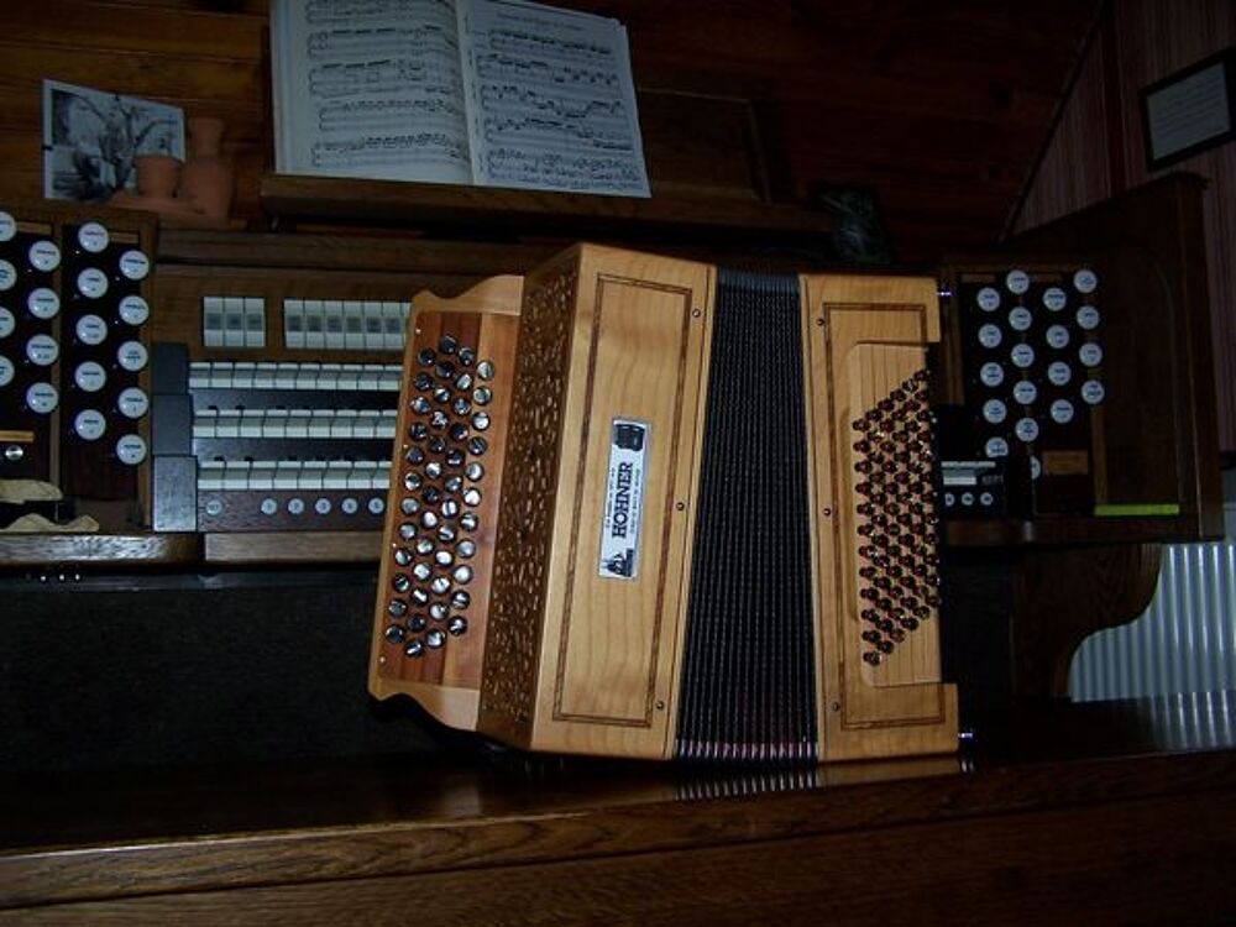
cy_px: 464
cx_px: 618
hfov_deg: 49.0
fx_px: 1357
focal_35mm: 38
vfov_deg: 37.7
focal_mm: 6.3
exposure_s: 1/60
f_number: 2.8
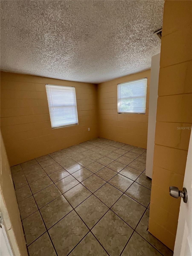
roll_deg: +3.3
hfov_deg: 89.9
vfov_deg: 106.2
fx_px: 96
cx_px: 96
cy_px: 128
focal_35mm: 13
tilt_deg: -11.2
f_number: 1.8
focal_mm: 1.57
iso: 160
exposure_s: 1/99
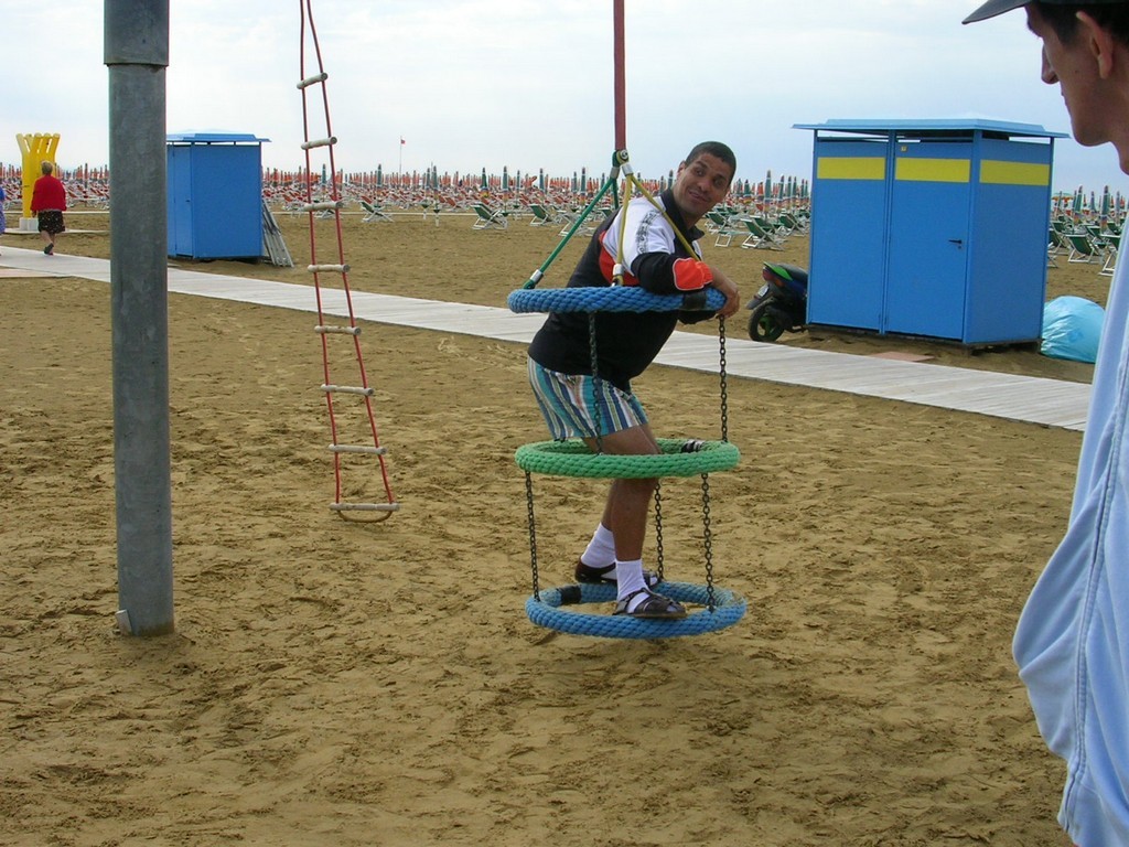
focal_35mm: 46
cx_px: 564
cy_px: 424
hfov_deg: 41.2
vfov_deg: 31.5
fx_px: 1500
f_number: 6.1
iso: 50
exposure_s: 1/217
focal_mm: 7.1
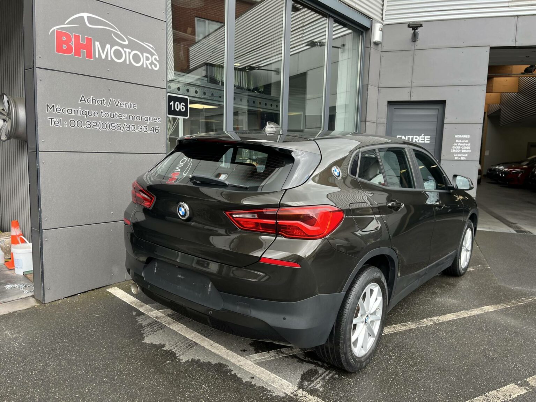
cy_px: 201
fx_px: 403
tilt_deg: -7.5
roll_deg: -0.7
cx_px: 268
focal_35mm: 26
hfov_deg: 67.3
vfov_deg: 53.1
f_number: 1.6
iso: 40
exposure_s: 1/209
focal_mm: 5.1
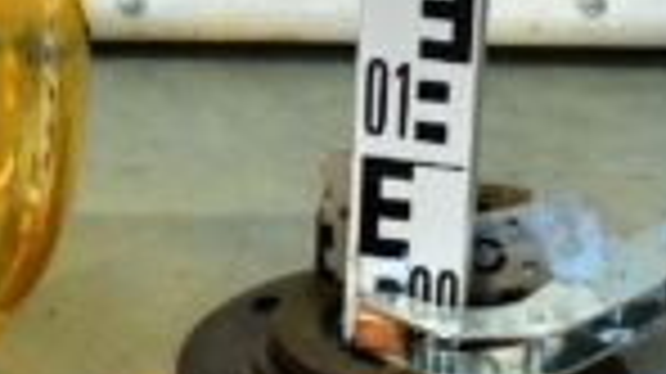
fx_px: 6441
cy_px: -99
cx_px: -400
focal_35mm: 365
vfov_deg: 3.3
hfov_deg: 5.8
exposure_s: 1/8
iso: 500
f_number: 13
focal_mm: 86
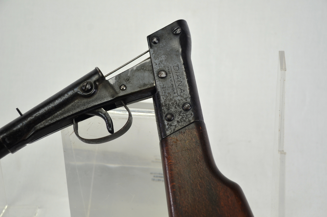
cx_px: 164
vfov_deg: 18.8
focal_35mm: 72
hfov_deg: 28.1
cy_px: 108
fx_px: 653
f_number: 5.6
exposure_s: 1/125
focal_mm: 48
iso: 250
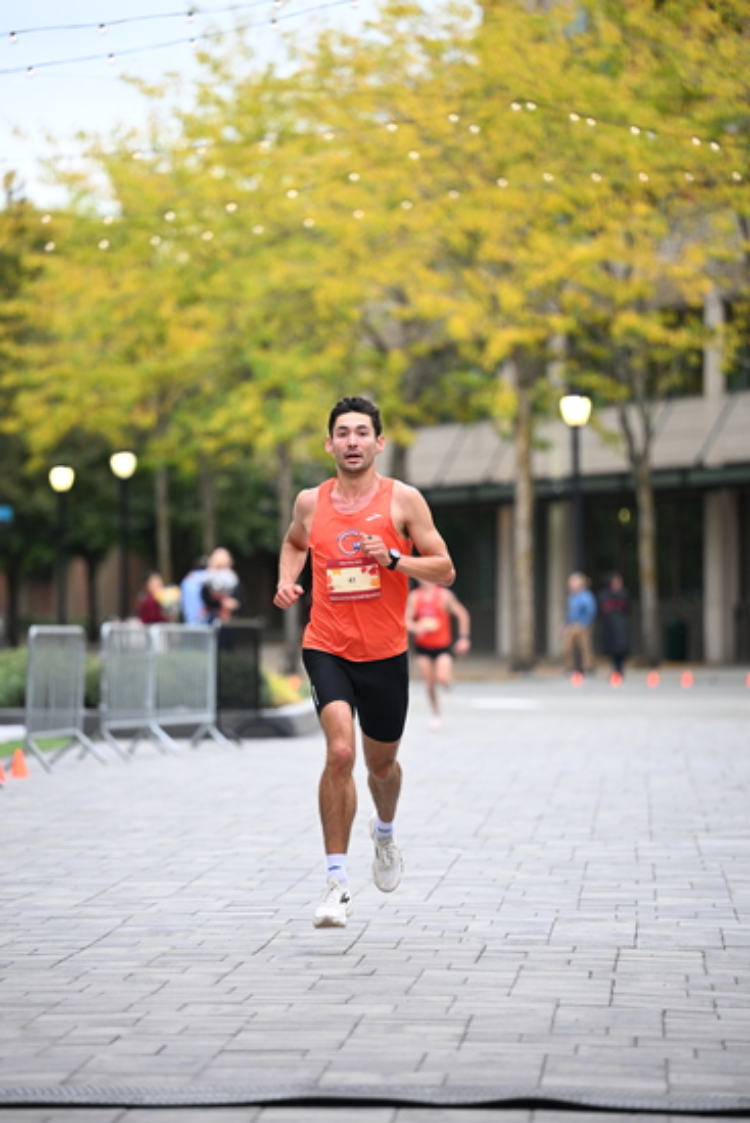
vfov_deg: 13.2
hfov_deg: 8.9
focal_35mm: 155
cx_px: 375
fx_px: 4840
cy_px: 562
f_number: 2.8
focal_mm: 155
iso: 1600
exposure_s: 1/800
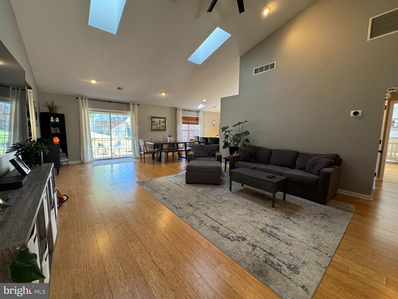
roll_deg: -0.8
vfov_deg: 85.7
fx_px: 161
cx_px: 199
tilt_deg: -6.9
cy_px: 150
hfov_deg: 102.1
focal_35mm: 14
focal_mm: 2.22
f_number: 2.2
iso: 200
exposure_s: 1/60
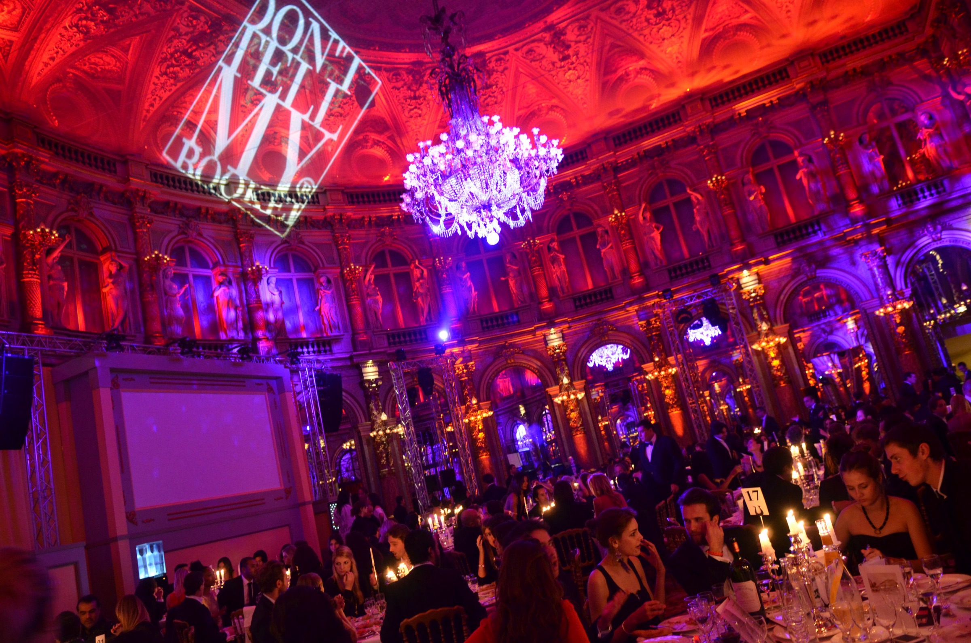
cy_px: 322
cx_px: 486
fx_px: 686
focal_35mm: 26
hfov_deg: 70.6
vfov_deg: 50.2
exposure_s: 1/25
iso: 1600
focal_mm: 17
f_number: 2.8
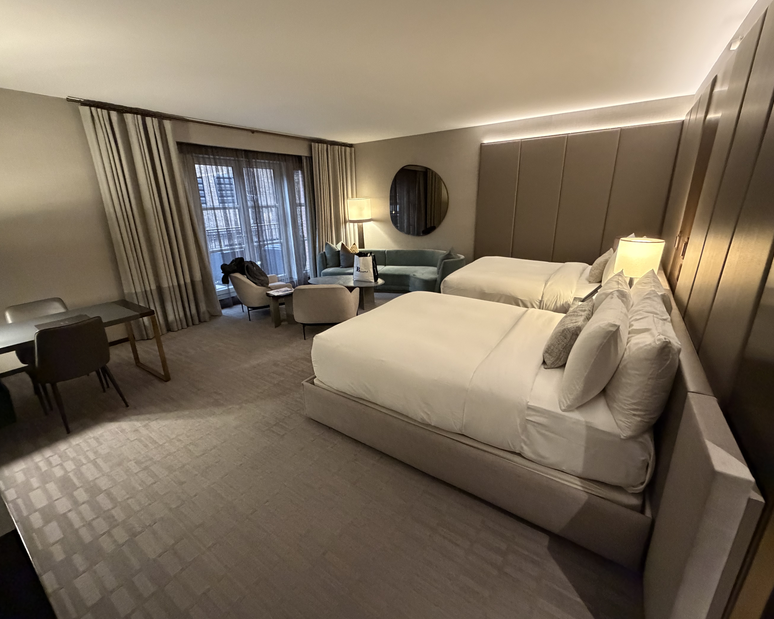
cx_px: 386
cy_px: 304
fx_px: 344
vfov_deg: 84.0
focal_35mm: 15
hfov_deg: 96.8
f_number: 2.2
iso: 1000
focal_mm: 2.22
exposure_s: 1/60
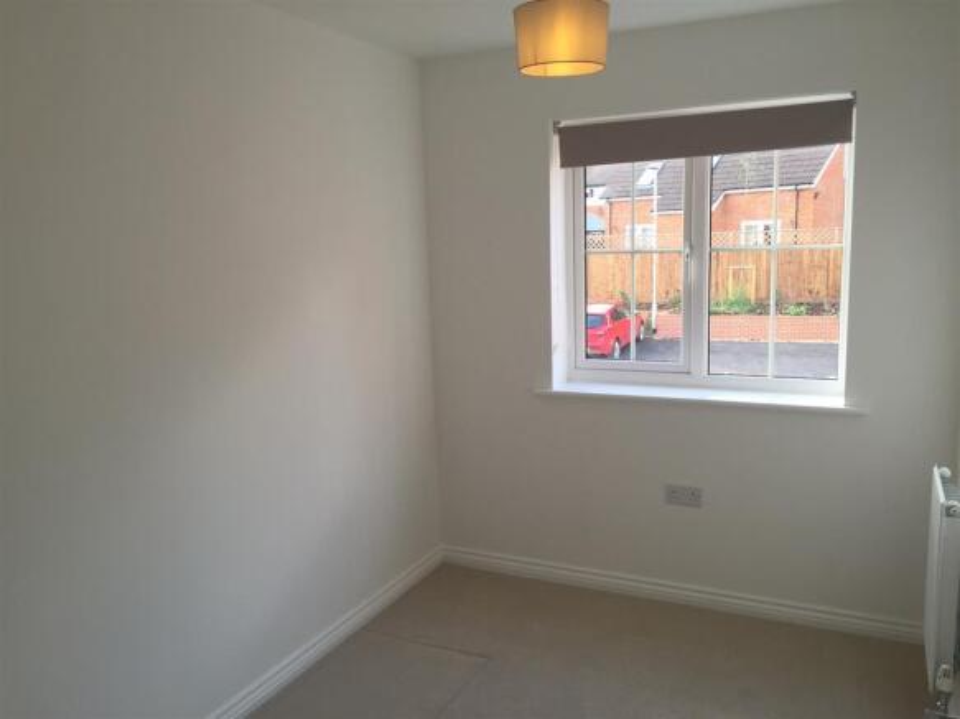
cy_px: 360
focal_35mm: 29
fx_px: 804
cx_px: 480
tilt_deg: -9.6
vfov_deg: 48.2
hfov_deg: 61.7
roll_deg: +1.0
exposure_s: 1/100
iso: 32
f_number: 2.2
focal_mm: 4.15
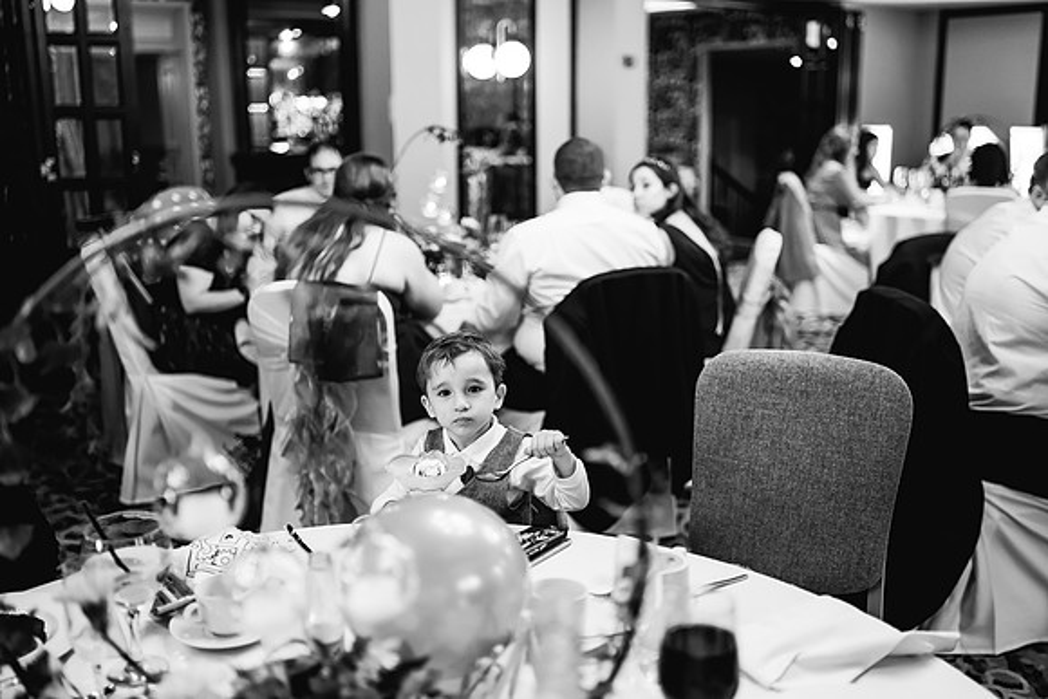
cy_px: 350
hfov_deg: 53.9
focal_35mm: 35
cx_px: 524
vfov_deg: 37.5
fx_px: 1031
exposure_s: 1/250
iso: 1600
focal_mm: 35
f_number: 1.4
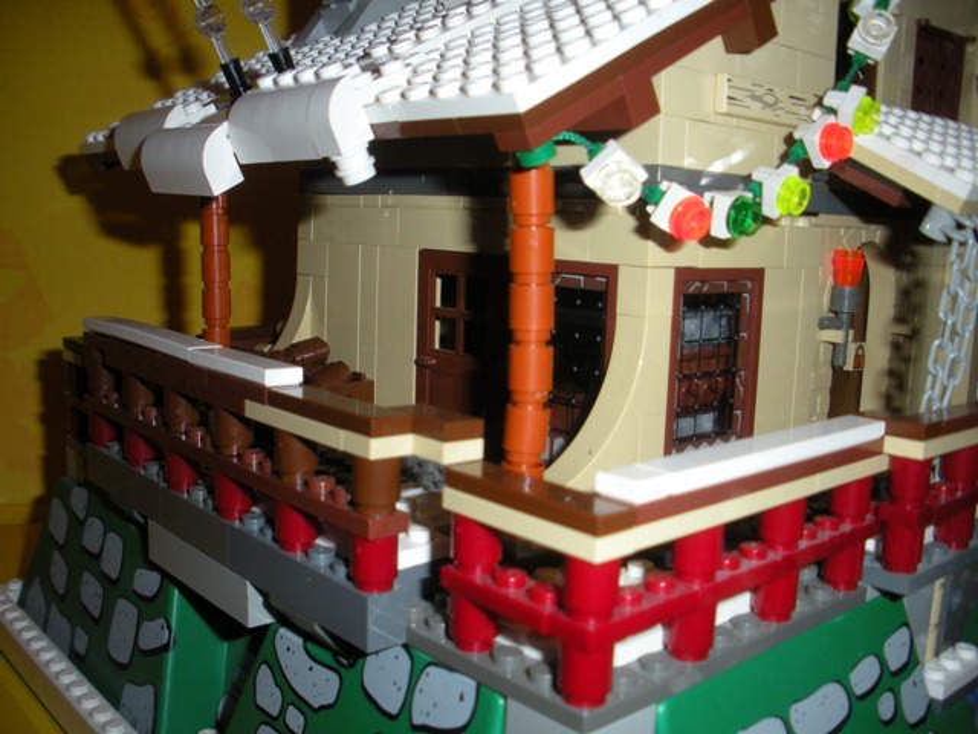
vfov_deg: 40.7
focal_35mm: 35
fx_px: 989
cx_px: 489
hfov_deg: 52.6
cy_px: 367
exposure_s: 1/60
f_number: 3.5
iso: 200
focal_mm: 6.3
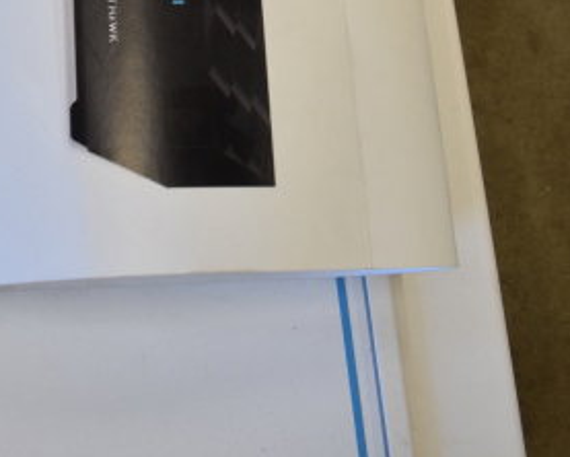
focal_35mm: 93
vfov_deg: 14.7
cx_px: -21
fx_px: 1570
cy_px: -343
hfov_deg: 19.9
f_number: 3.8
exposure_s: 1/30
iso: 280
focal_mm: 20
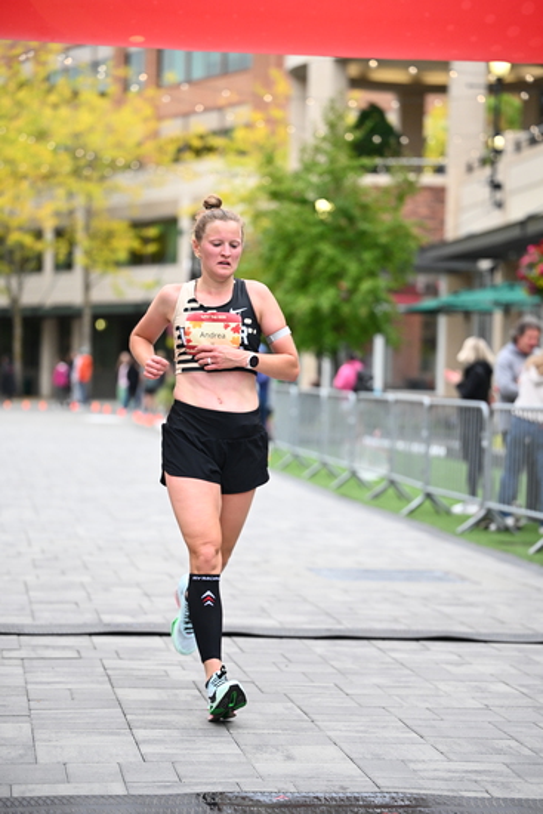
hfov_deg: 13.4
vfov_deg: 20.0
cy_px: 407
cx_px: 272
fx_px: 2306
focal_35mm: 102
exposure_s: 1/1250
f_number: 2.8
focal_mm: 102
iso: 1600
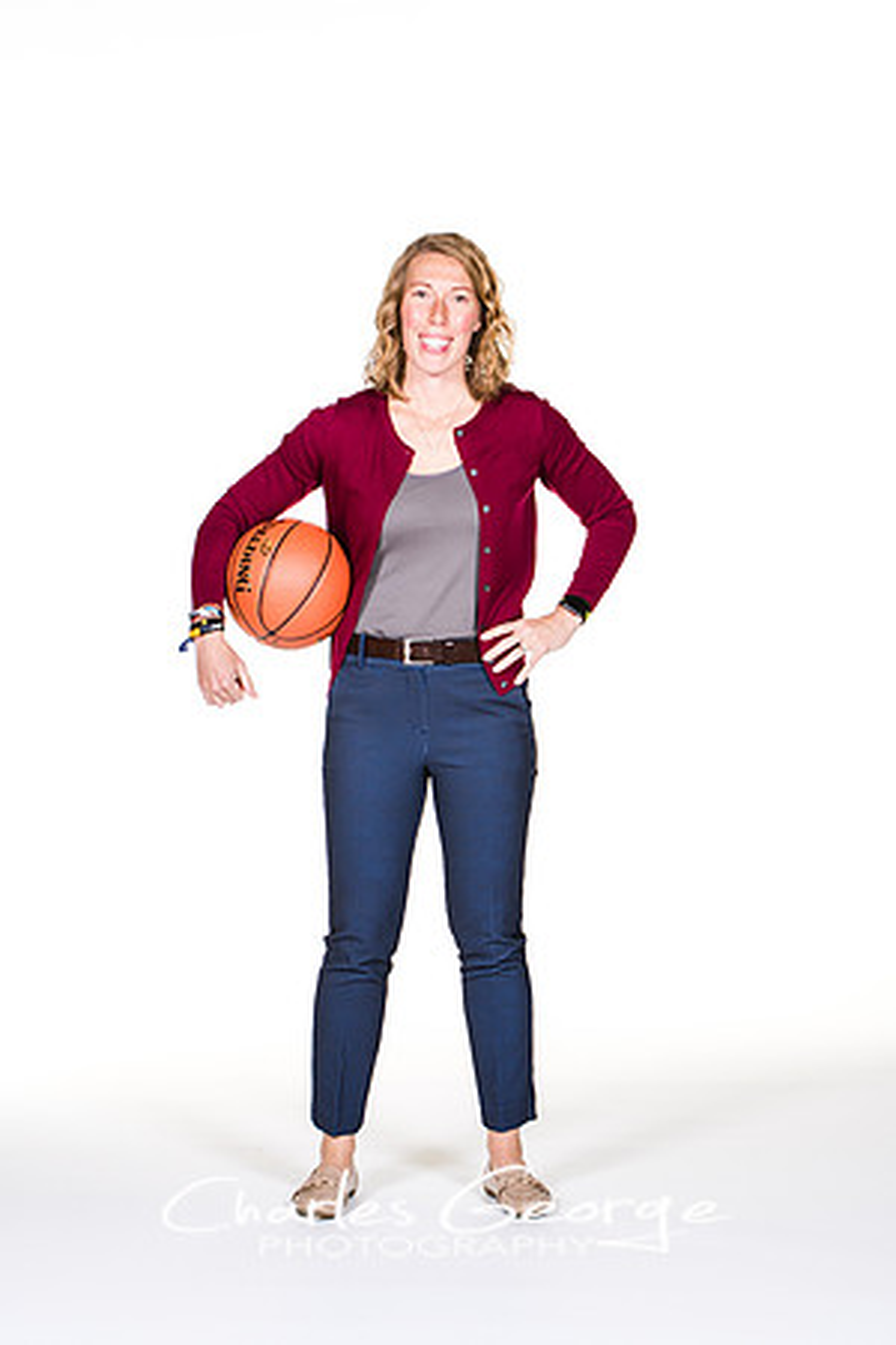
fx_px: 4200
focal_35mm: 112
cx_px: 448
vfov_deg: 18.2
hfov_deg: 12.2
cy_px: 672
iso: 200
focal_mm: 75
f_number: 6.3
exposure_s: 1/160
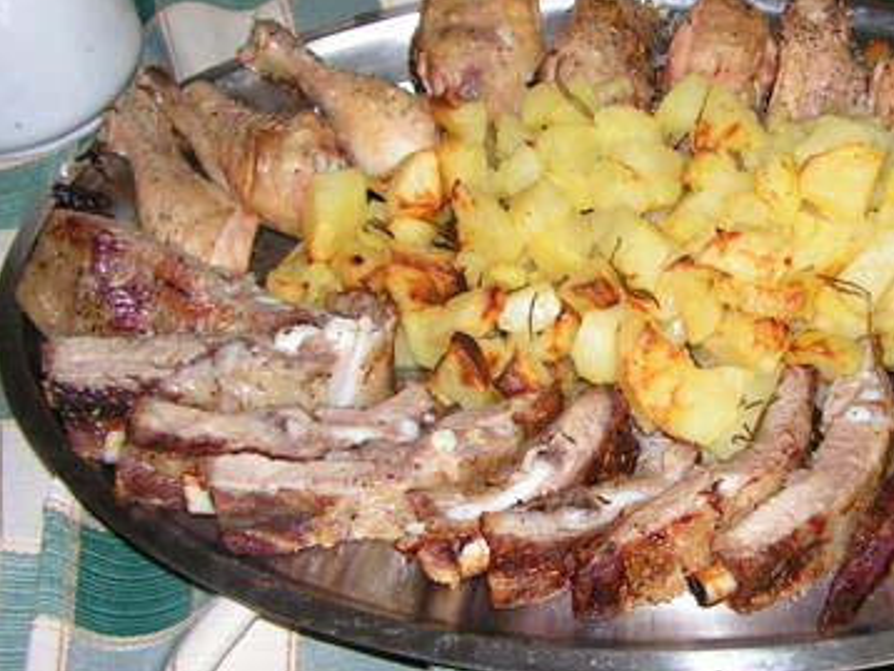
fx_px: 1396
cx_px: 666
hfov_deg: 34.8
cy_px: 336
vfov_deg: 27.1
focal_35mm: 54
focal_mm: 6
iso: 200
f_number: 3.2
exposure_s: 1/40
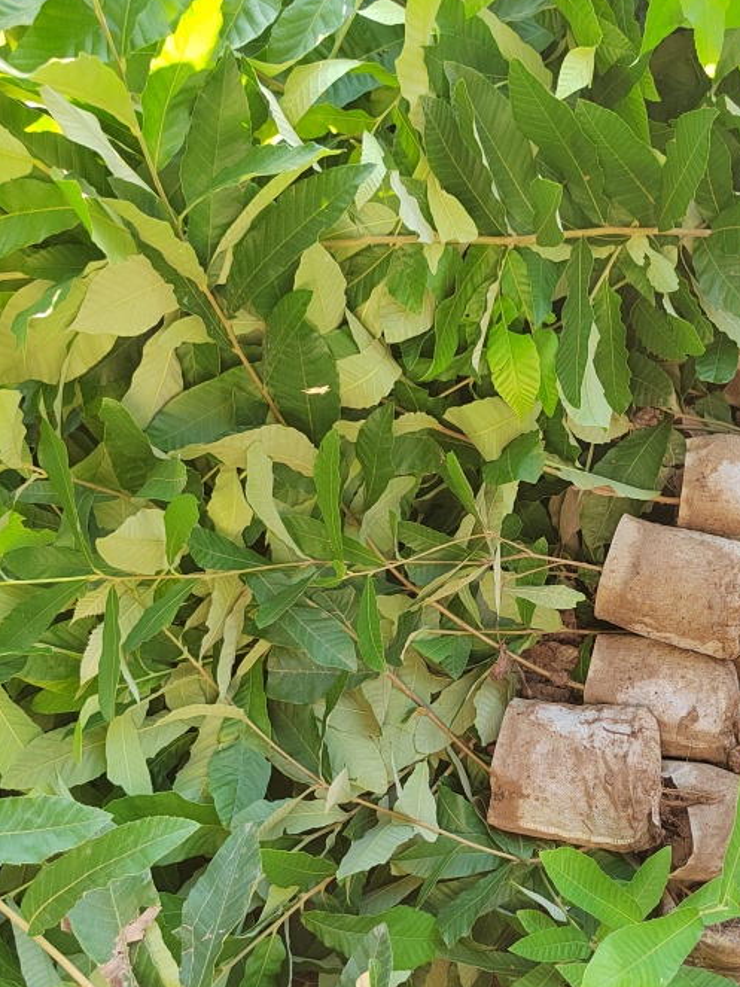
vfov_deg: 49.6
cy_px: 629
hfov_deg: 37.8
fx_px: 1055
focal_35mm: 37
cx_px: 546
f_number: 1.9
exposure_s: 1/100
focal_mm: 5.52
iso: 494
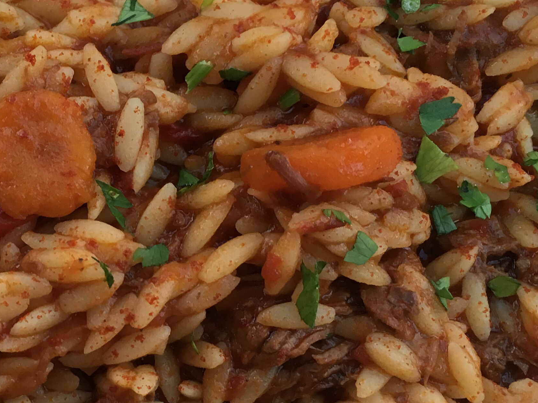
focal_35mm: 70
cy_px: 272
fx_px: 1088
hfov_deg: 27.2
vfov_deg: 20.9
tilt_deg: -71.0
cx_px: 105
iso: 64
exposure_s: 1/33
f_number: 2.2
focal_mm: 4.15
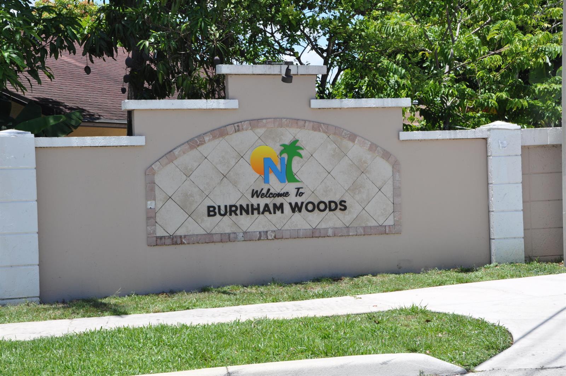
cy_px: 188
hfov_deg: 27.0
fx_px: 1177
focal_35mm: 75
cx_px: 283
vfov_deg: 18.1
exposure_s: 1/320
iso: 200
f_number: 9
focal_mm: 50
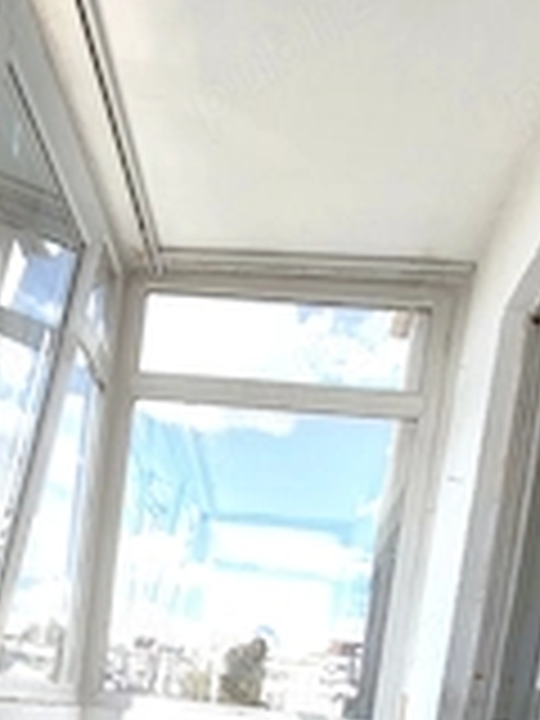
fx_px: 832
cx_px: 176
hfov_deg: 35.6
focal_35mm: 40
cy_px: 778
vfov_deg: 39.1
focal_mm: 1.96
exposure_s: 1/310
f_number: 2.2
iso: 50
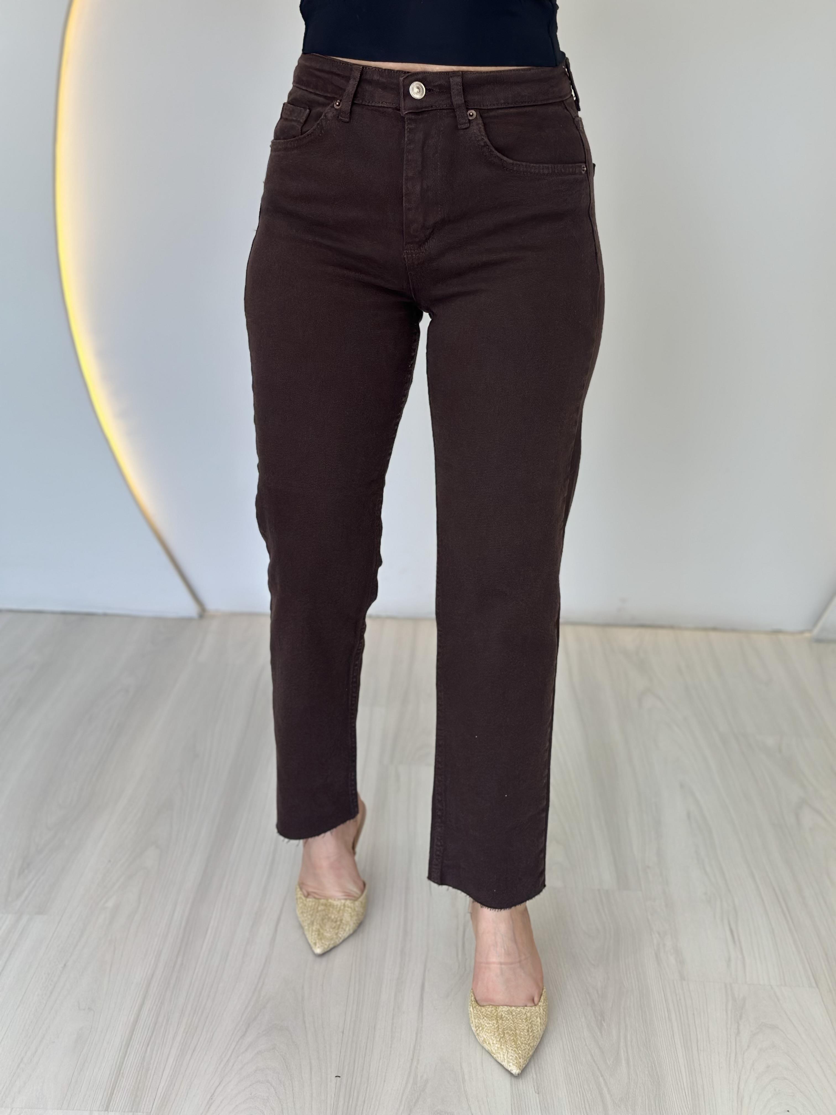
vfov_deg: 39.7
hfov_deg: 30.3
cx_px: 418
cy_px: 558
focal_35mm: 48
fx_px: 1546
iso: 80
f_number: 1.78
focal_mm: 6.86
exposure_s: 1/234
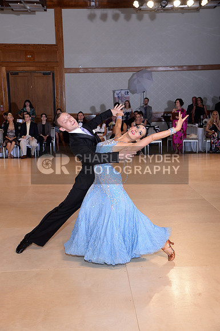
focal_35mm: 50
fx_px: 460
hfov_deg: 26.9
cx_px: 110
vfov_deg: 39.6
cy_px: 166
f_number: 5.6
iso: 1250
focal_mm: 50
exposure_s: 1/250
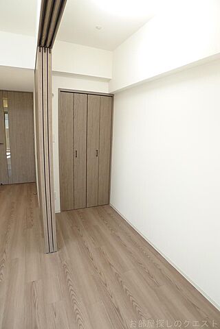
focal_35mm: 24
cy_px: 164
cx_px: 110
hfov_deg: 53.1
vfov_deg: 73.7
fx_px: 220
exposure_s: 1/30
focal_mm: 5.1
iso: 80
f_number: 2
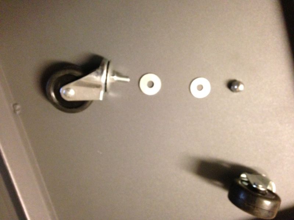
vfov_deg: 42.9
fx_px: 280
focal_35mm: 33
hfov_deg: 55.4
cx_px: 147
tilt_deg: -81.3
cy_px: 110
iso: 500
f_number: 2.4
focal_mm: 4.12
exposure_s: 1/15
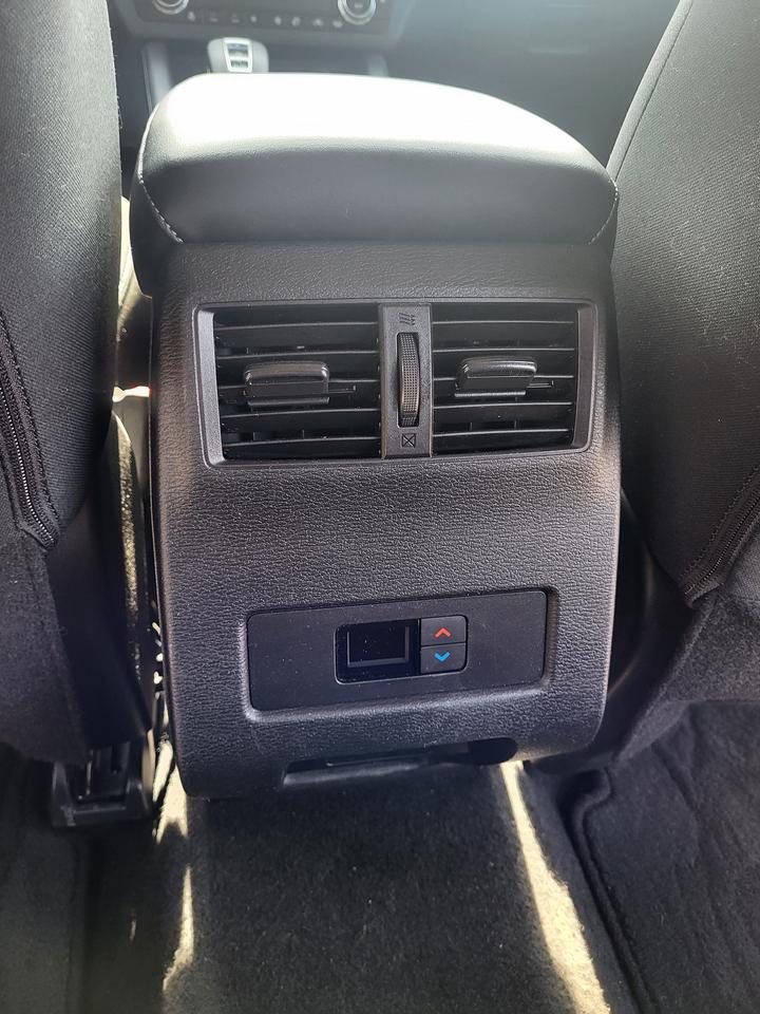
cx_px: 380
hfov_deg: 53.1
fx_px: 761
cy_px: 507
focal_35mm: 26
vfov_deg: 67.3
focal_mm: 5.4
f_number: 1.8
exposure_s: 1/100
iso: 200
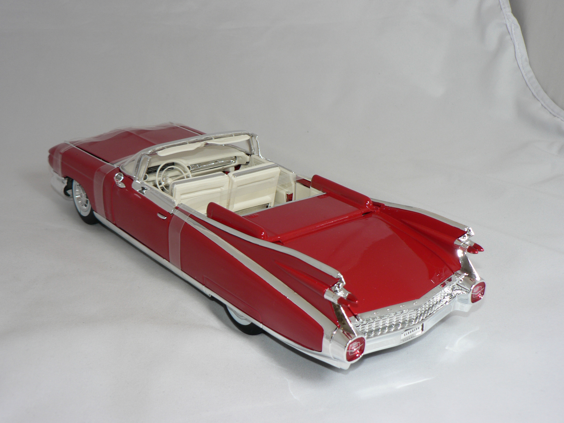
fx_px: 766
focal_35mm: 47
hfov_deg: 40.4
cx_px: 282
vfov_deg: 30.9
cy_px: 212
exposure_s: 1/60
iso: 80
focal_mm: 7.9
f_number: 2.8
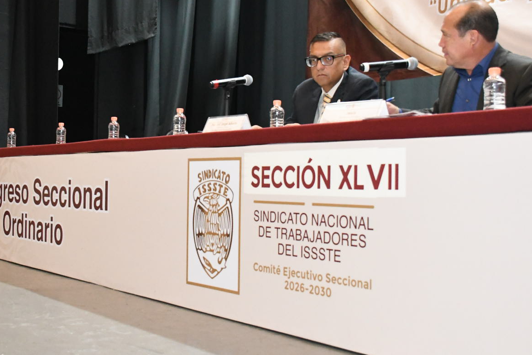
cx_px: 169
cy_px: 157
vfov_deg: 27.0
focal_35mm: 50
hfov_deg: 39.0
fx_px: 739
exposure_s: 1/100
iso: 8000
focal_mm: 24
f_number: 5.6
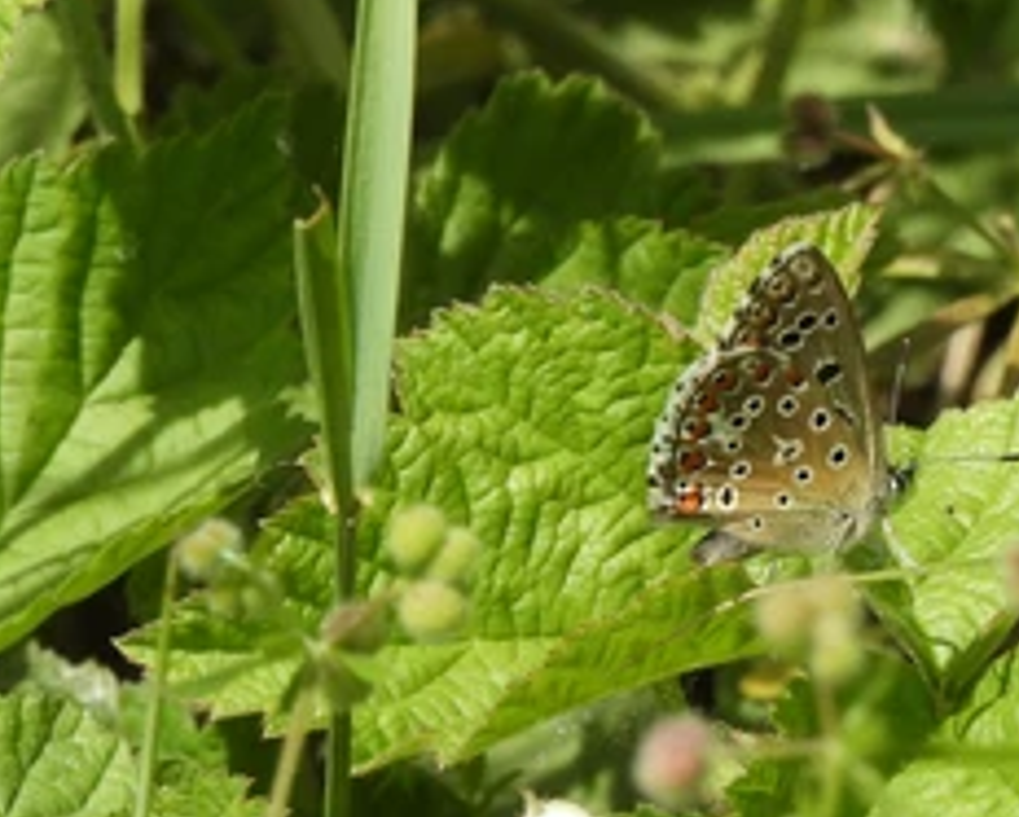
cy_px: 365
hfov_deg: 1.3
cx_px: 1006
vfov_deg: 1.0
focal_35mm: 1478
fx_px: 44612
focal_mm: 98.1
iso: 100
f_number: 6.3
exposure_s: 1/320
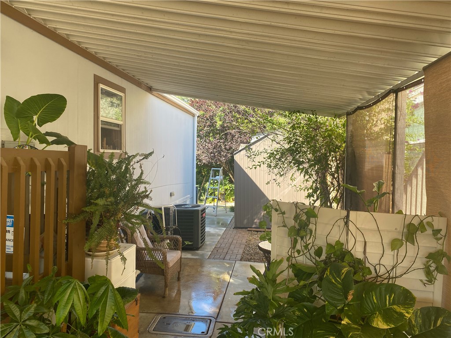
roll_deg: -1.8
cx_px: 226
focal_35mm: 26
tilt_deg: -0.7
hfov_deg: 67.3
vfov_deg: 53.1
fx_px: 339
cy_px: 169
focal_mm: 4.25
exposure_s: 1/154
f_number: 1.8
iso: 32
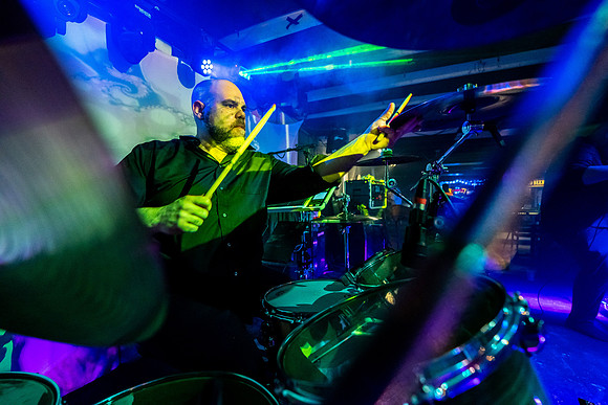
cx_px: 304
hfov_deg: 104.2
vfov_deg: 81.2
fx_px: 236
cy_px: 202
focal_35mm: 14
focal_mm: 14
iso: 3200
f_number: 2.8
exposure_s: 1/250
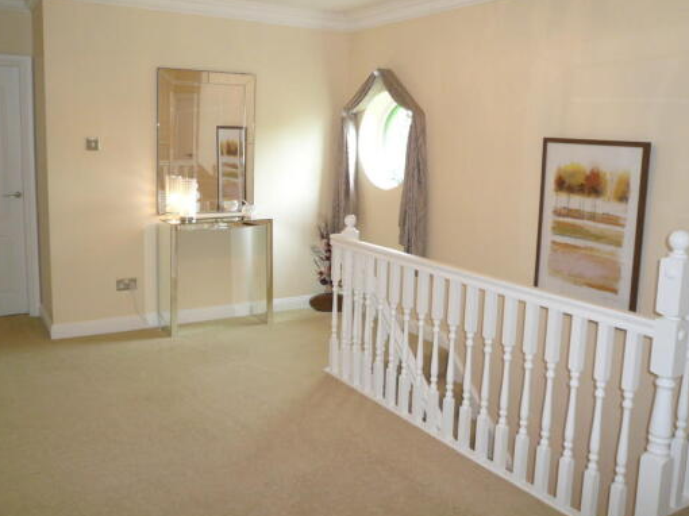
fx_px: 637
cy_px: 248
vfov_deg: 44.1
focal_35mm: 32
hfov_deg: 56.8
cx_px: 337
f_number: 2.8
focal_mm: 4.6
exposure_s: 1/30
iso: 160
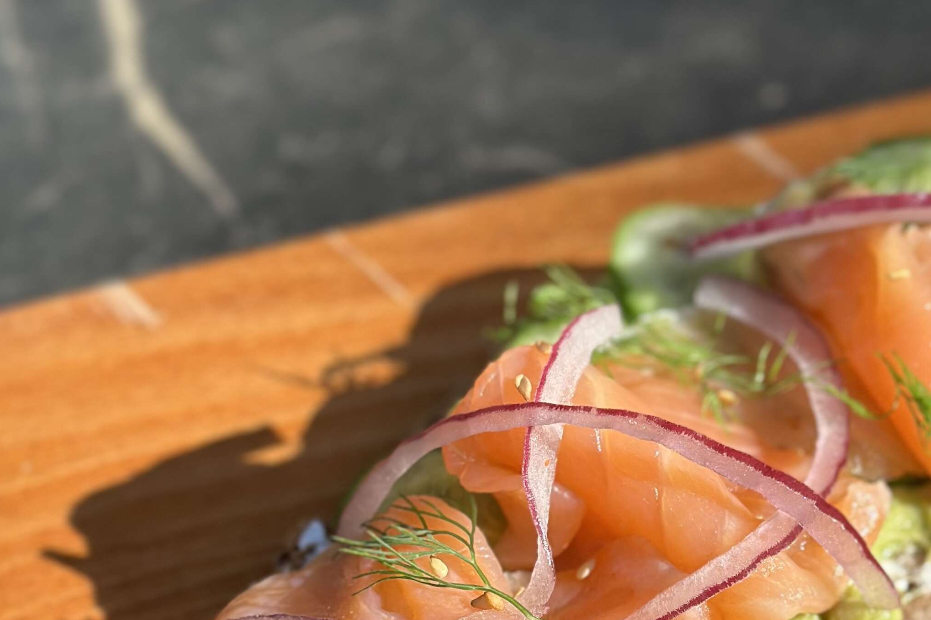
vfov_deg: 13.7
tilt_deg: -54.0
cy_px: 626
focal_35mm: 98
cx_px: 680
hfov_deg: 20.7
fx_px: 2534
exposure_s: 1/2809
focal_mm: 6.86
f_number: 1.78
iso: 100
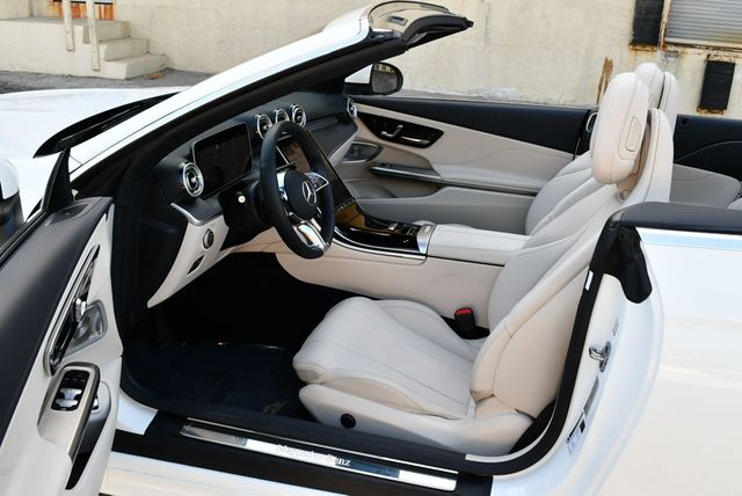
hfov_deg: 53.1
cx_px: 371
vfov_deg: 36.9
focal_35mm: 36
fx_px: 743
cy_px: 248
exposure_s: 1/250
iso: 360
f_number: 5.6
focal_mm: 18
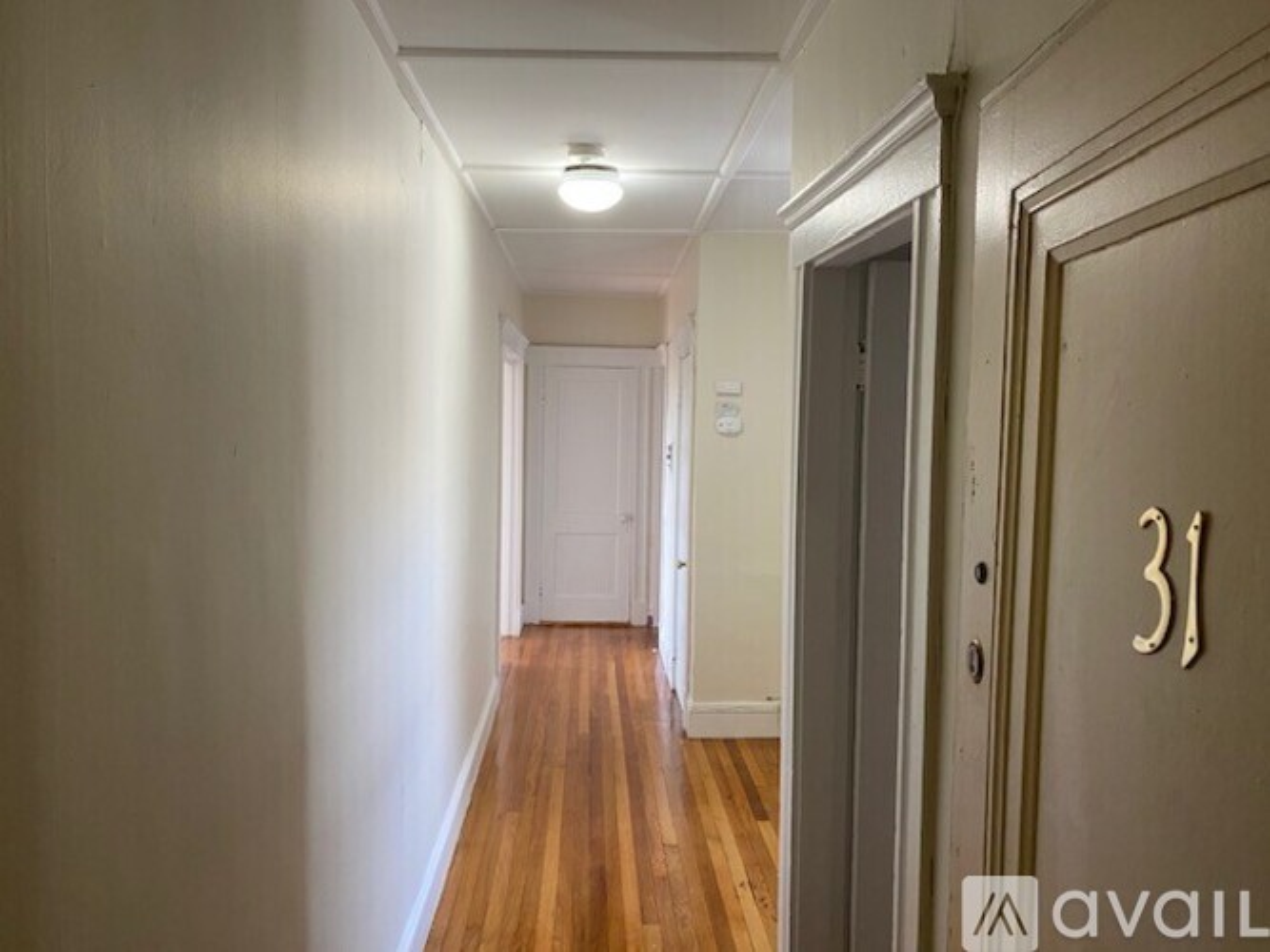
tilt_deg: -2.5
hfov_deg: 67.3
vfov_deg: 53.0
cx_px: 635
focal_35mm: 26
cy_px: 476
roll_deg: +0.6
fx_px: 954
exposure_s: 1/75
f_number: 1.8
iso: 125
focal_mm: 4.25
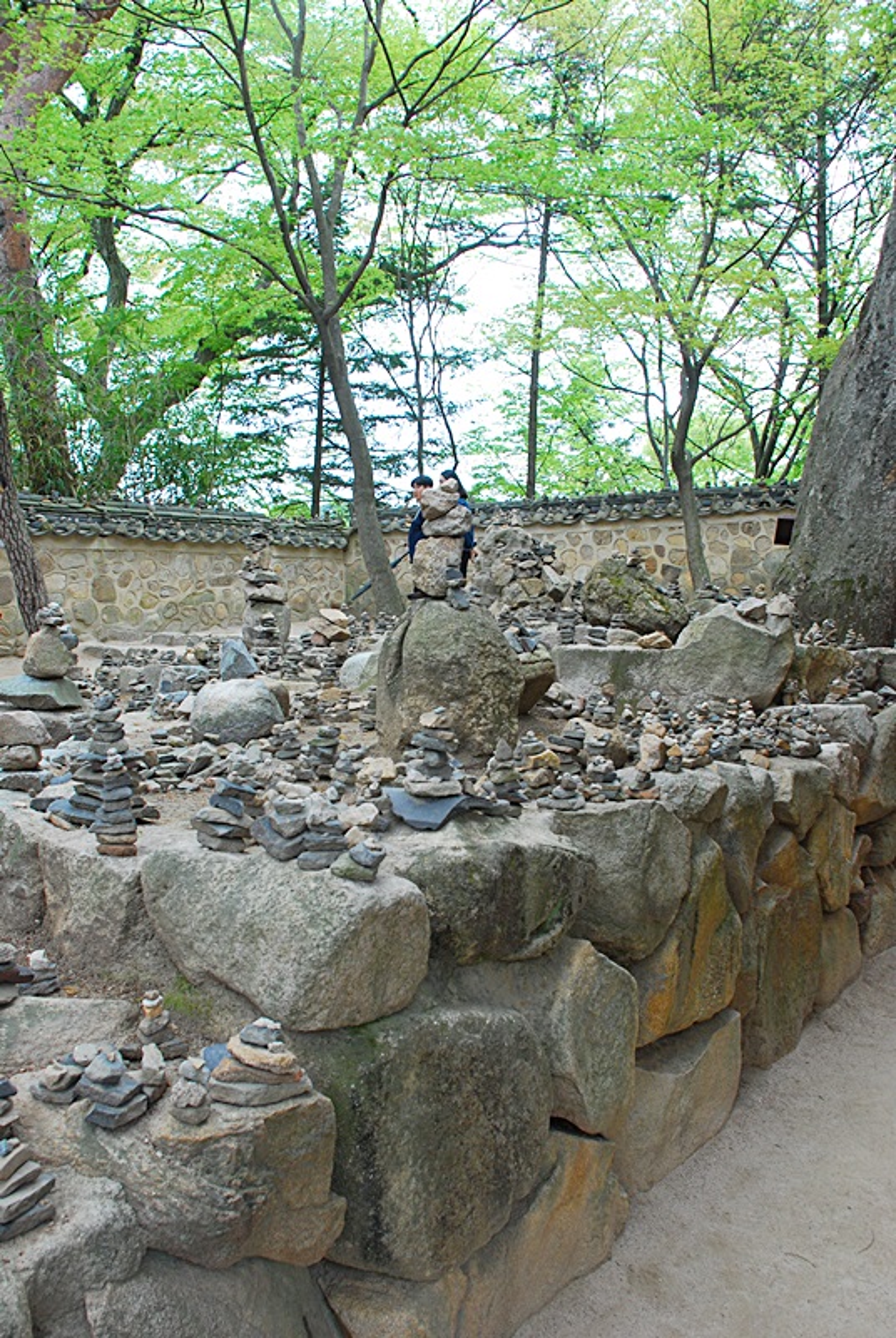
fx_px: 1116
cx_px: 448
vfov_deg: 61.9
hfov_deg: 43.7
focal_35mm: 30
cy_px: 669
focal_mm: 20
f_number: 6.3
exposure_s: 1/50
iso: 400
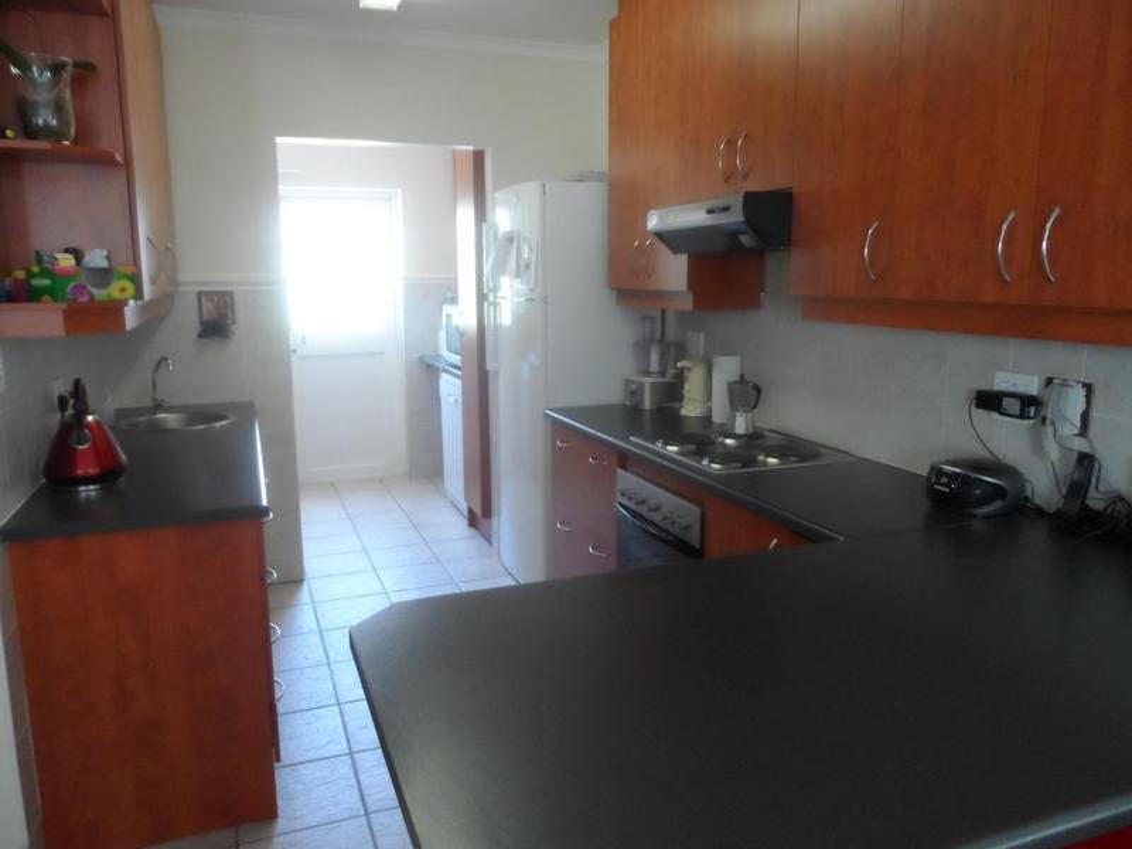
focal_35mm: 24
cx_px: 566
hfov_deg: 71.6
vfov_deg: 56.8
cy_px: 424
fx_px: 785
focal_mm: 4
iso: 320
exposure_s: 1/30
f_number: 3.2
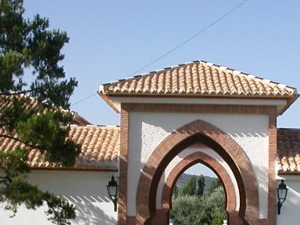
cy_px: 163
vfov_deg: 17.1
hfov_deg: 22.6
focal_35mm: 86
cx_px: 216
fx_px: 745
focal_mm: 5.6
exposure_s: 1/734
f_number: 4.5
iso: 141
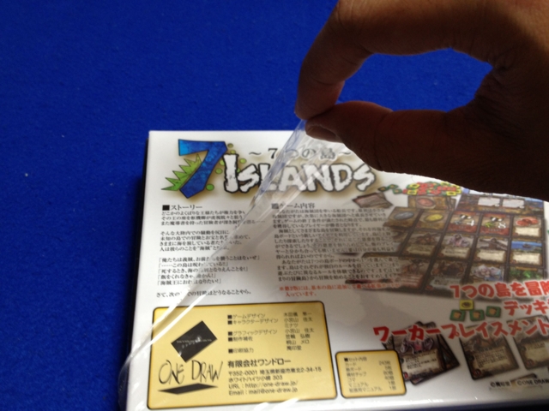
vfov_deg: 40.7
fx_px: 555
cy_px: 206
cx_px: 274
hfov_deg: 52.6
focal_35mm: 35
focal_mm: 4.28
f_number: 2.4
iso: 100
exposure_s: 1/20
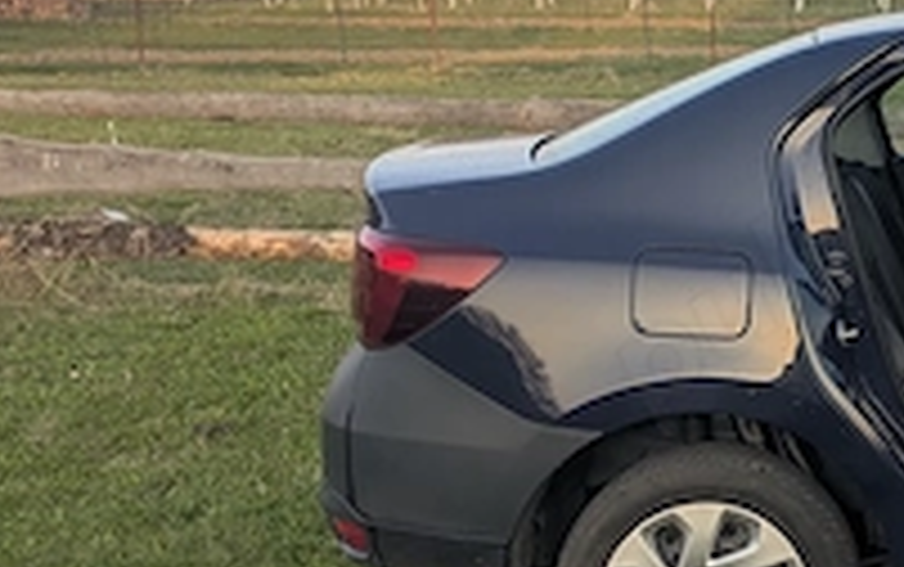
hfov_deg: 22.9
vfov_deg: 16.5
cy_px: 241
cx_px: 1219
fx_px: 1948
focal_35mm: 79
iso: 50
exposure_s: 1/172
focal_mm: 5.43
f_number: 1.89
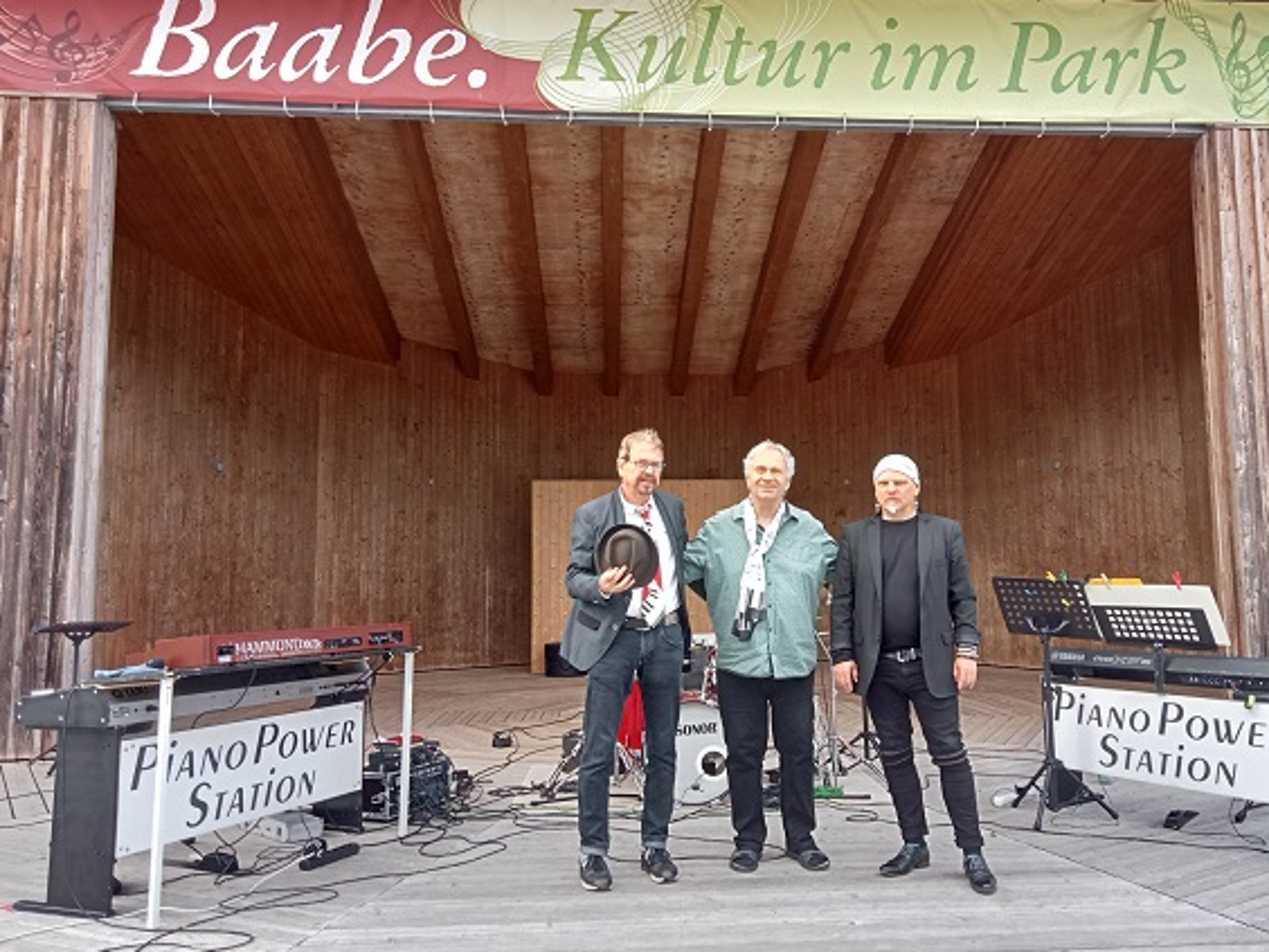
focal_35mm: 31
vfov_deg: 45.4
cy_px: 473
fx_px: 1136
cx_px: 695
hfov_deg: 58.2
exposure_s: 1/100
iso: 120
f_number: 2.2
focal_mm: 3.46
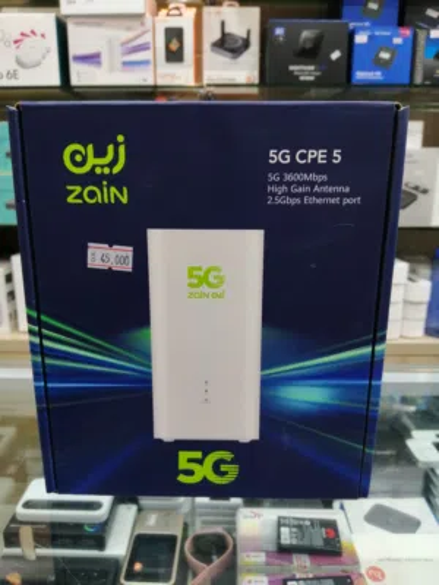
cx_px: 220
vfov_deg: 67.3
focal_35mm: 26
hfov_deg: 53.1
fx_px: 440
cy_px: 292
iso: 80
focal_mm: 3.6
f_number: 1.8
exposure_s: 1/100
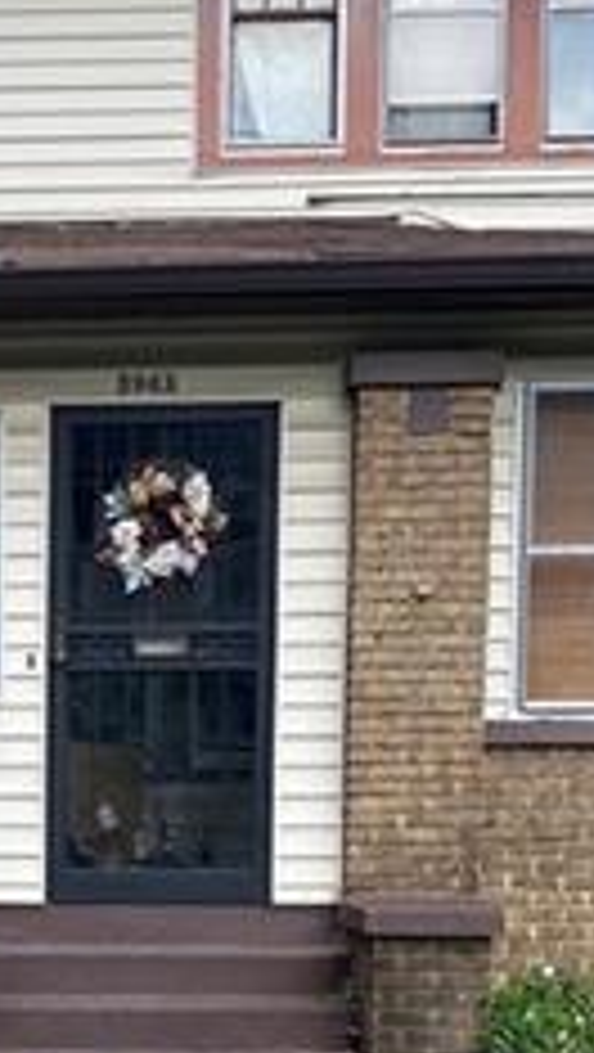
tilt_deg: -2.8
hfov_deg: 12.7
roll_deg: -0.7
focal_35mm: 93
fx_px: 2598
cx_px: -122
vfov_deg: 22.1
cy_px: 1030
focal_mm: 4.25
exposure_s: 1/502
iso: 32
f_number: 1.8
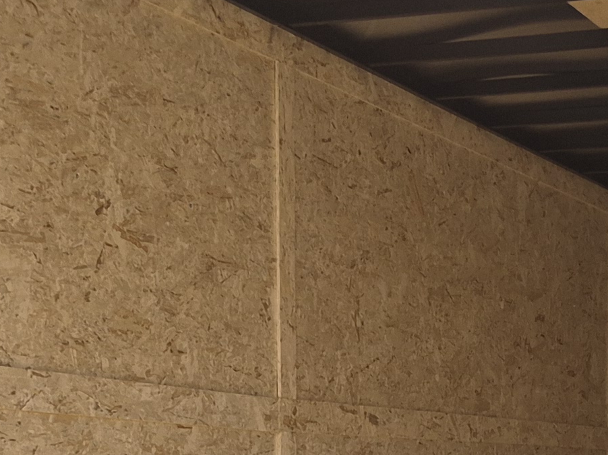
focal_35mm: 102
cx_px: 530
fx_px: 1791
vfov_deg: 14.0
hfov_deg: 19.0
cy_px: 565
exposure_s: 1/2616
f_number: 1.8
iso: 80
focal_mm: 5.4
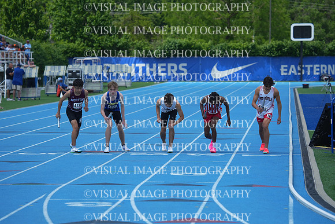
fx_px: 1955
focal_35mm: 210
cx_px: 168
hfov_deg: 9.8
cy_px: 112
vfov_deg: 6.5
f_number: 5.6
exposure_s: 1/1600
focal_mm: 210
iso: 400
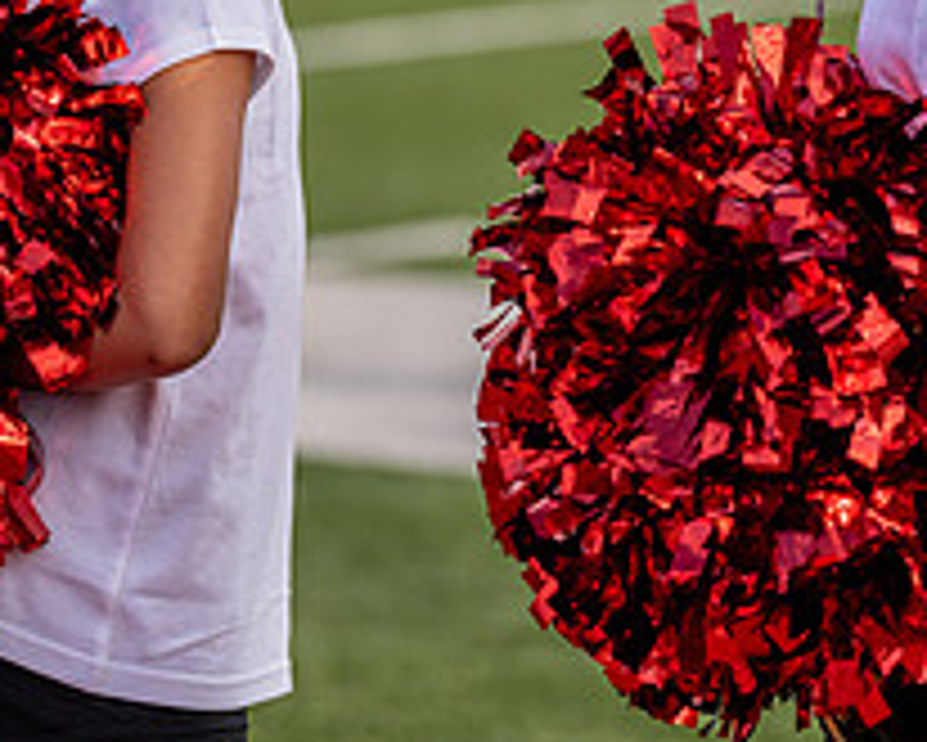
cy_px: -47
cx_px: 122
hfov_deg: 6.8
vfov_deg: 5.4
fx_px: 7795
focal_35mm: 284
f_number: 2.8
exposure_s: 1/3200
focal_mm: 105
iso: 200
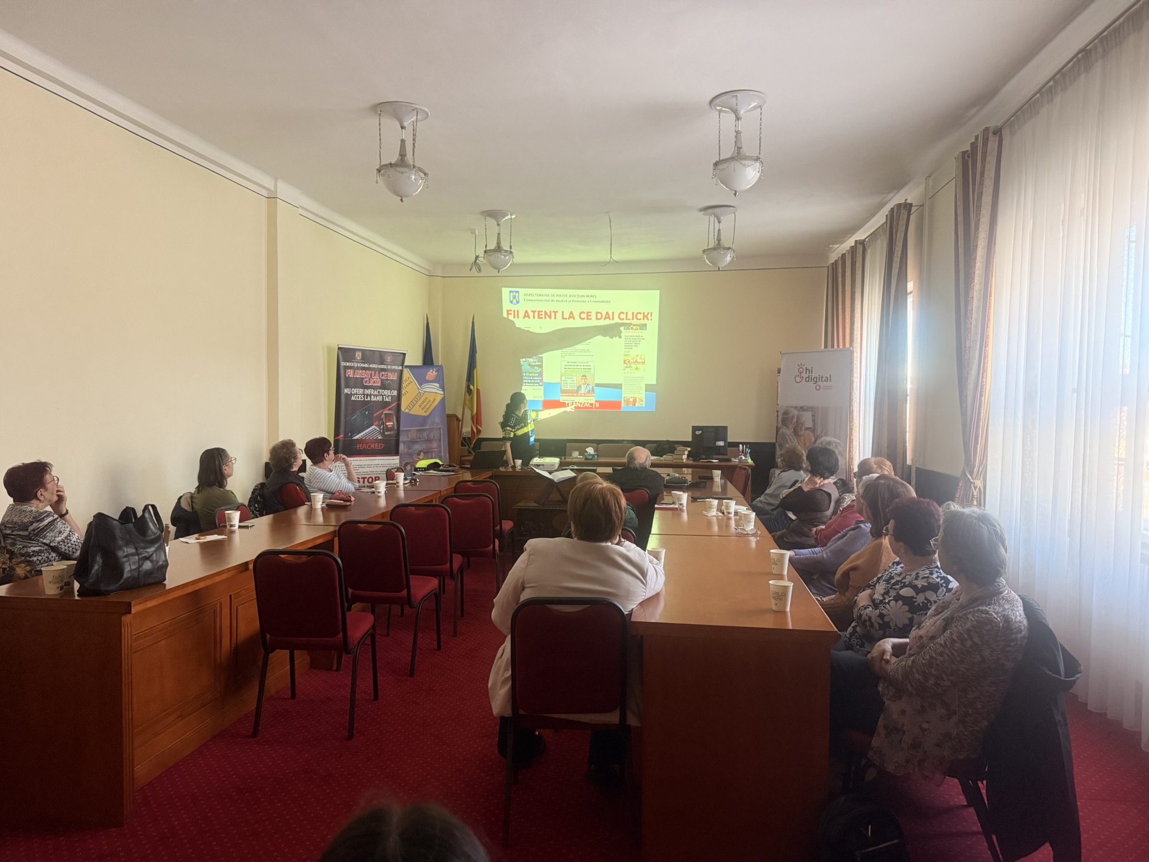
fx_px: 797
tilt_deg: -2.7
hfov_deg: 71.6
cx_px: 574
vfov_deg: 56.8
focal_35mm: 24
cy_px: 431
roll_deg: -0.3
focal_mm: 6.76
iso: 500
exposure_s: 1/60
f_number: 1.78
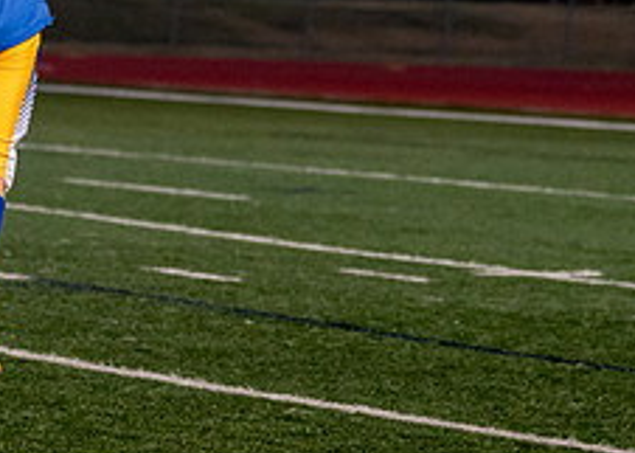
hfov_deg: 6.4
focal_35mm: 312
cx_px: -54
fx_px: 5622
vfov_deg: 4.6
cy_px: -9
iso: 2000
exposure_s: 1/1000
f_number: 2.8
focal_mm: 82
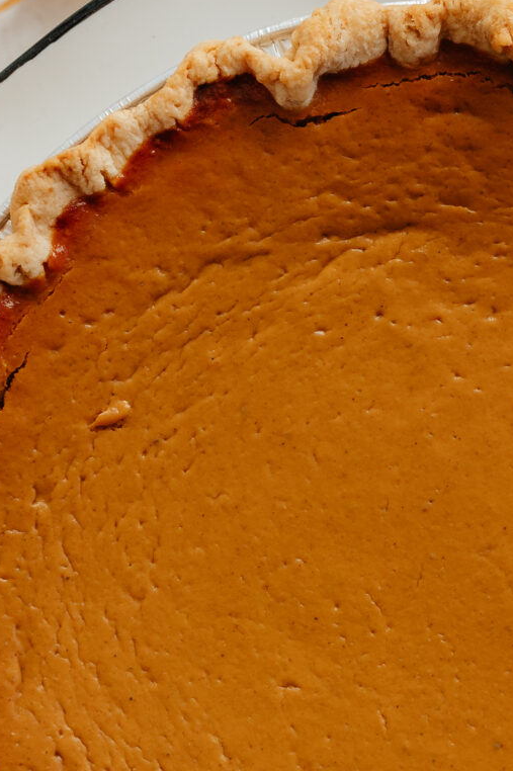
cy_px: 188
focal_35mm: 168
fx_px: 3596
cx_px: 509
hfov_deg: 8.1
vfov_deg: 12.2
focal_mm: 50
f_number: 4.5
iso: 500
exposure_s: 1/320
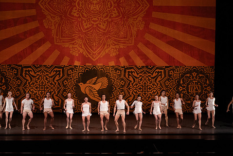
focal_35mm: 121
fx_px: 784
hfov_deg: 16.9
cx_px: 118
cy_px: 63
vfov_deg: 11.3
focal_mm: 100
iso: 6400
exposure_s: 1/400
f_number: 6.3
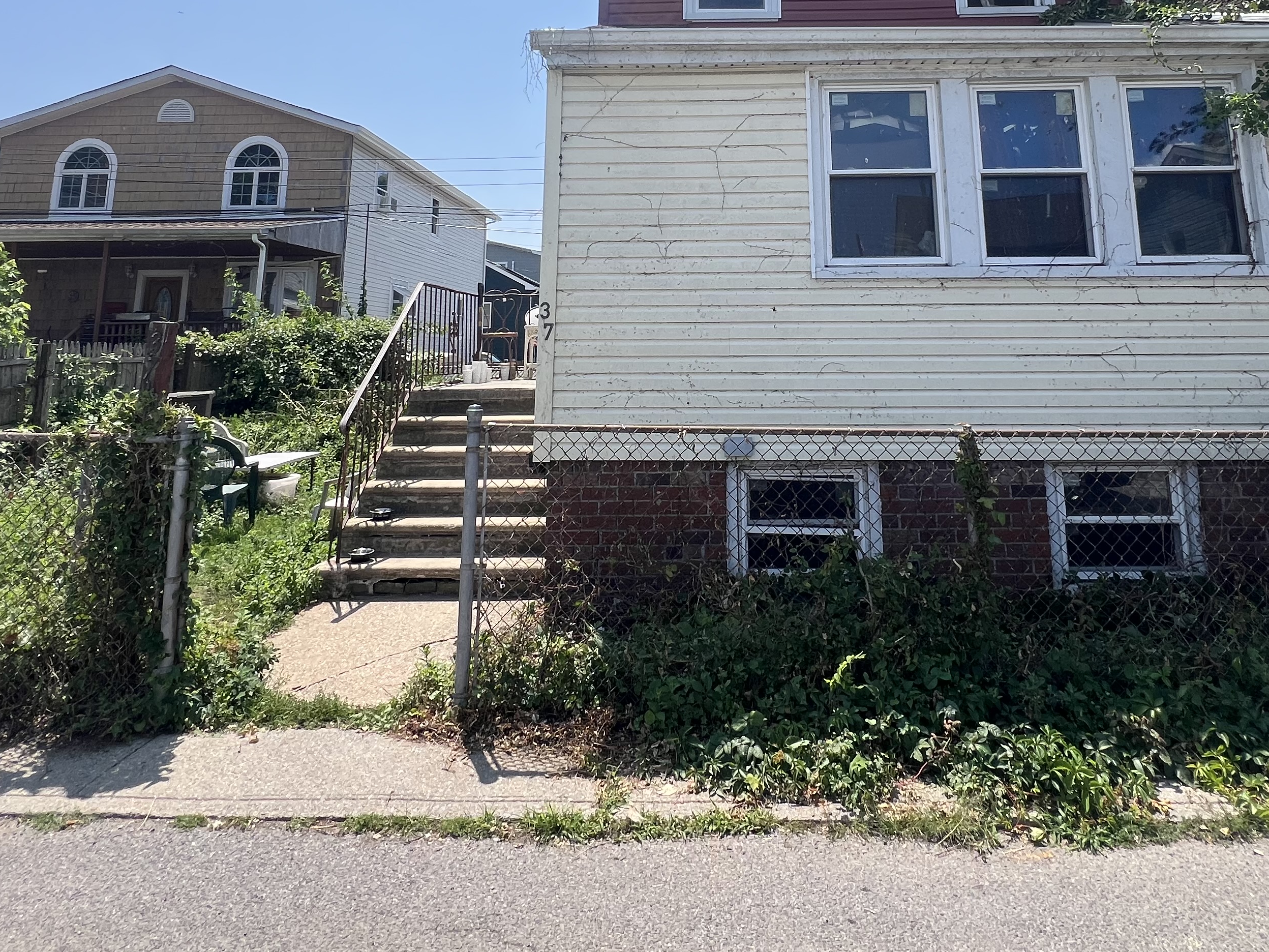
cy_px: 213
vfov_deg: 59.3
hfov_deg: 78.8
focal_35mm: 21
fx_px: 770
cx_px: 694
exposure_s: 1/1468
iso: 32
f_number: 1.8
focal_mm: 1.57
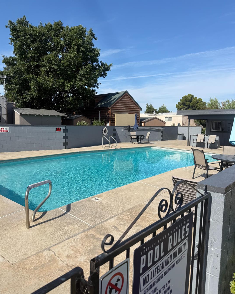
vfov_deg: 66.0
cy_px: 141
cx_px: 113
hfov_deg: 54.9
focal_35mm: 26
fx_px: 226
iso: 80
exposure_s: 1/4167
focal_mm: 6.76
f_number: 1.78
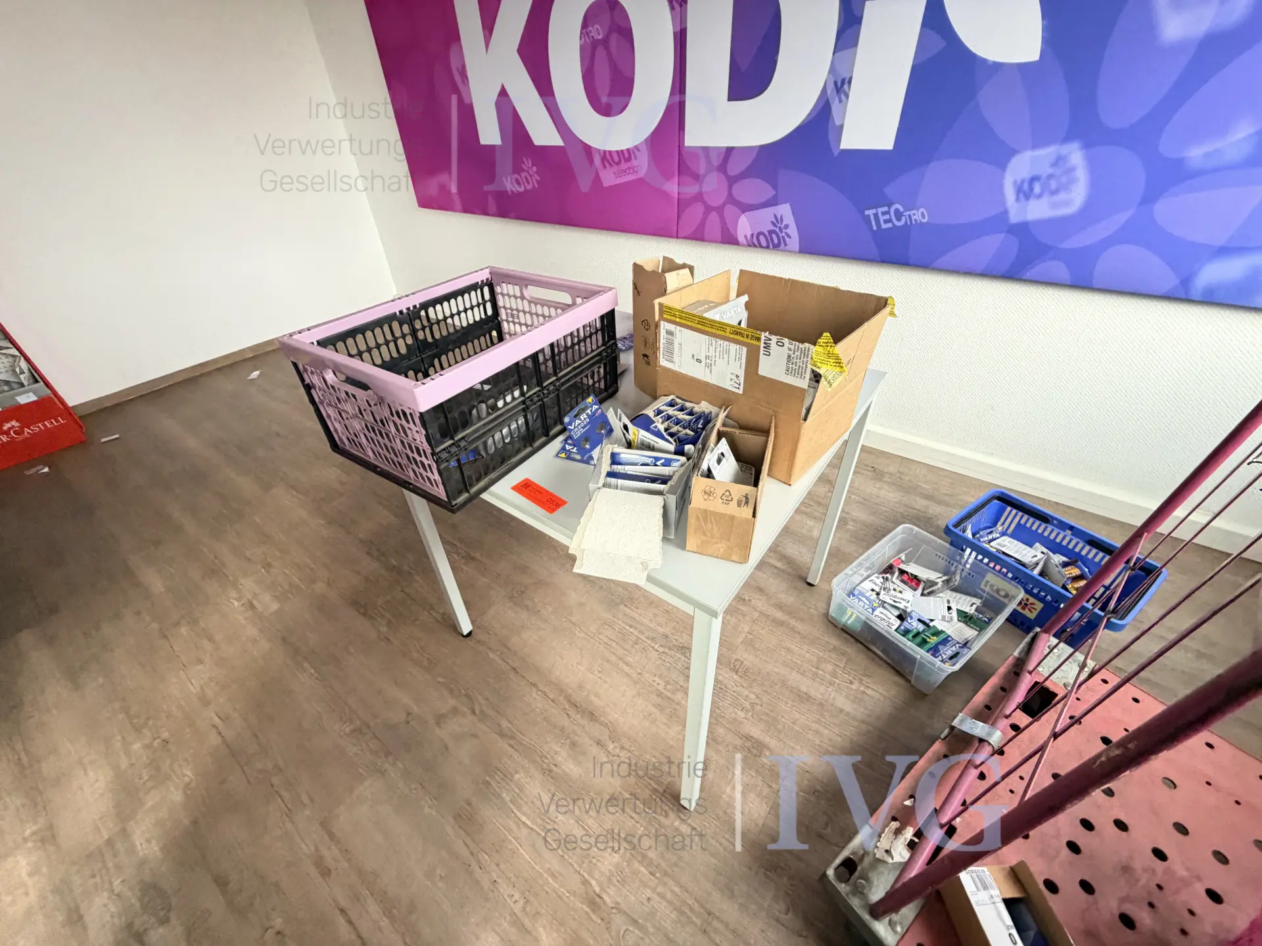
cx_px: 631
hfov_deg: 102.1
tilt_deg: -36.7
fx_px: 510
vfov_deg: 85.7
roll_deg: +6.1
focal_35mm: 14
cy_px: 473
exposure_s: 1/115
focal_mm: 2.22
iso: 320
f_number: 2.2
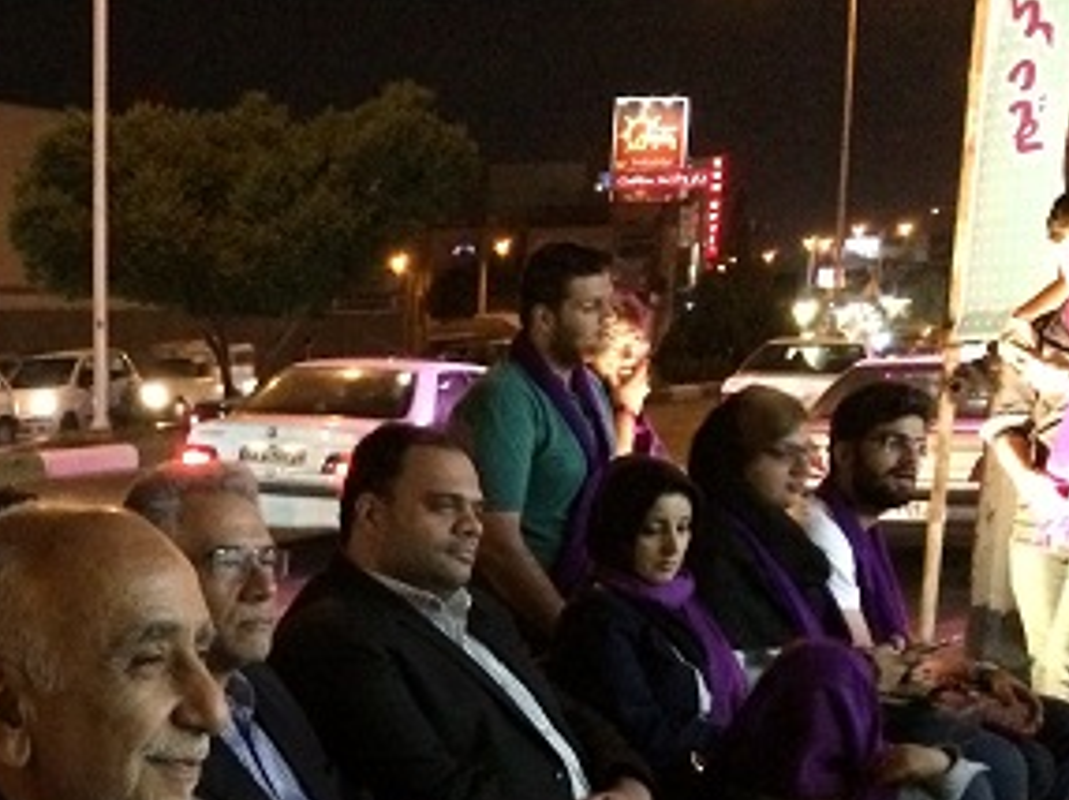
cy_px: 886
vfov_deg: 21.4
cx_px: -56
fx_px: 2006
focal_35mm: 65
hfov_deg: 27.7
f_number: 2.2
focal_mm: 4.15
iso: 640
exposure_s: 1/17
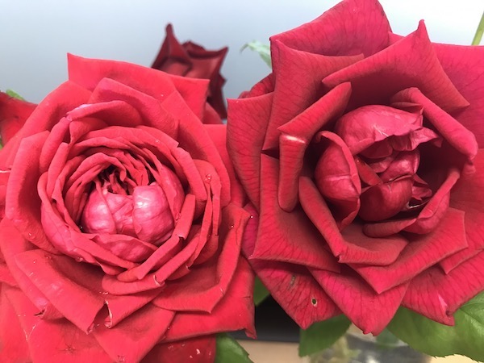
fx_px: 391
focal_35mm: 28
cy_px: 182
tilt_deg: -29.9
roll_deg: +0.3
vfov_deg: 49.7
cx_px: 242
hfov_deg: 63.4
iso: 50
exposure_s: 1/15
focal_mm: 3.99
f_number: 1.8
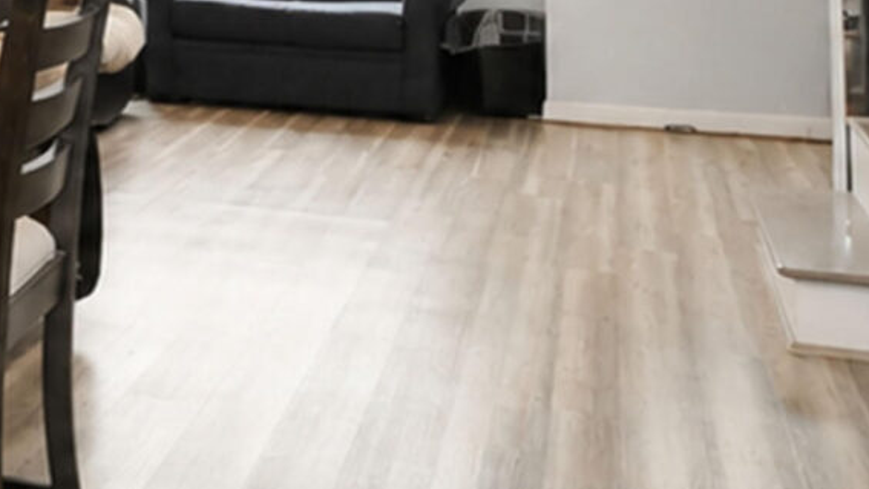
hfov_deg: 26.2
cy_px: -191
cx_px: -195
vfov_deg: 15.9
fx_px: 1636
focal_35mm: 71
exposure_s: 1/60
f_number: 7.1
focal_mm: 10
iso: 2000
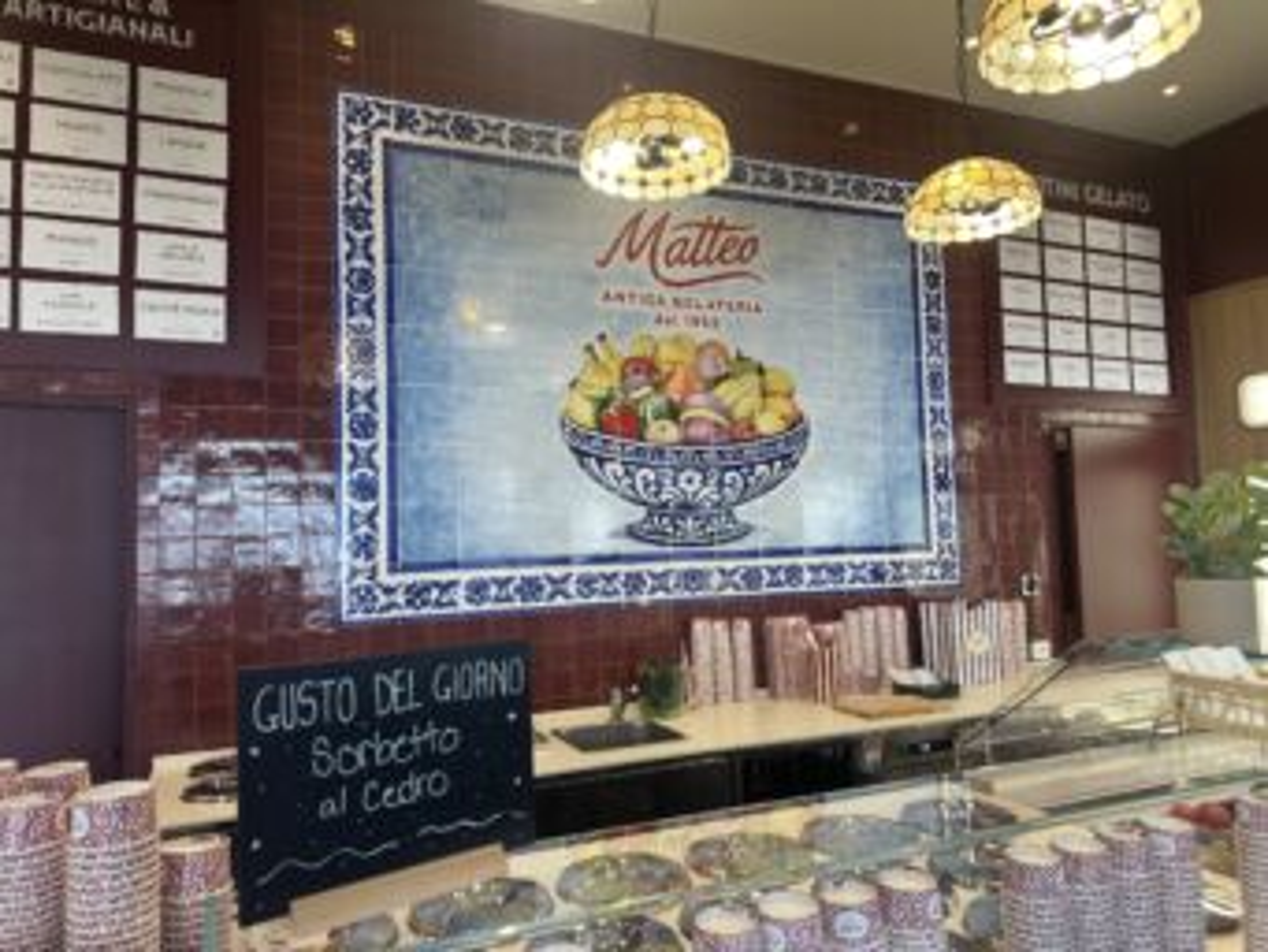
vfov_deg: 56.8
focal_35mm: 24
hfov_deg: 71.6
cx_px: 634
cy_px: 476
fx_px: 879
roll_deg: +1.1
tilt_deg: +3.9
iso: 64
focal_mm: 6.86
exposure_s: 1/100
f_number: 1.78
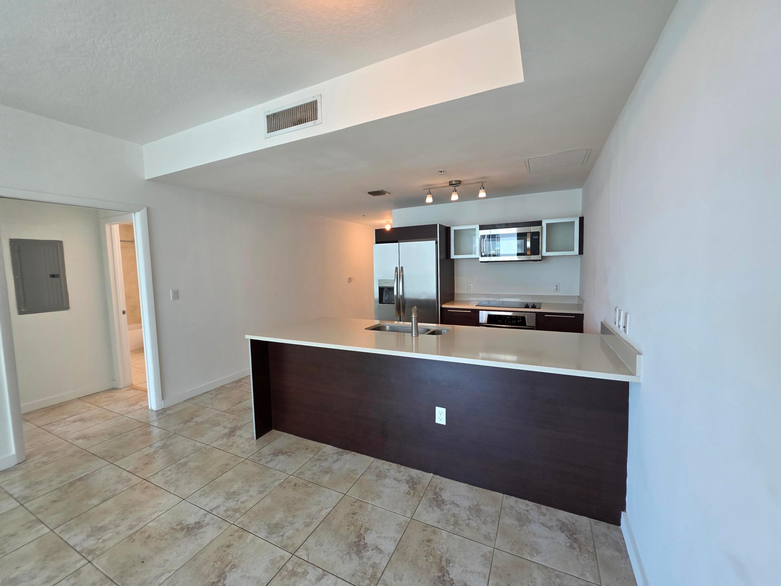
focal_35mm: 13
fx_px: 293
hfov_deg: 106.2
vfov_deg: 89.9
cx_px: 390
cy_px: 293
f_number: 1.9
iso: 200
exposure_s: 1/120
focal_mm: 2.2
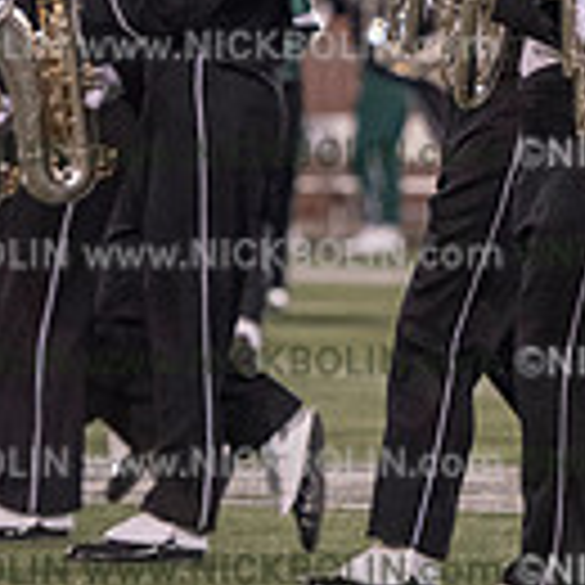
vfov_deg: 3.1
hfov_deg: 3.1
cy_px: -160
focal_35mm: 569
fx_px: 10879
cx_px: 860
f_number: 3.2
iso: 5000
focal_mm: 150
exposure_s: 1/1250
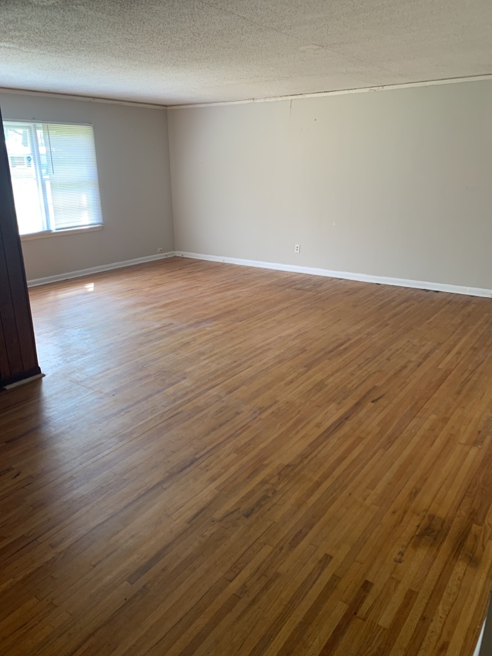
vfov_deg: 67.3
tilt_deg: -17.4
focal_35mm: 26
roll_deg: +1.3
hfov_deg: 53.1
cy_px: 328
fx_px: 493
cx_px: 246
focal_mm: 4.25
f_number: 1.8
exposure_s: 1/102
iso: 100
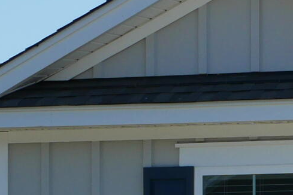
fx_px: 2596
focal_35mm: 319
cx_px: 637
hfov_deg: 6.2
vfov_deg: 4.3
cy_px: 277
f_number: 9
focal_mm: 25
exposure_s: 1/320
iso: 200
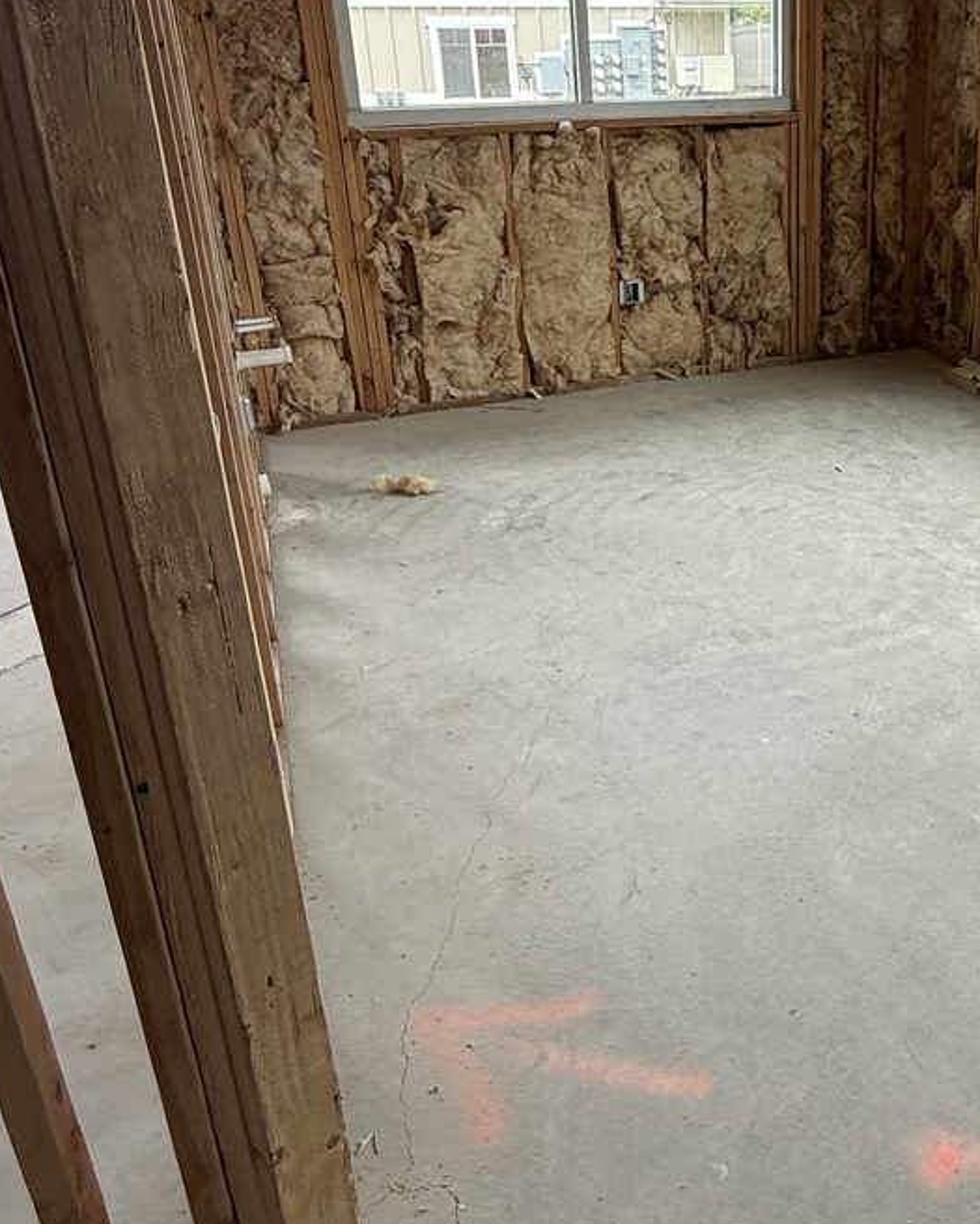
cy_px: 457
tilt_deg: -20.5
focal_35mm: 32
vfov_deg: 55.0
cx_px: 788
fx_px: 1160
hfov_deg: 43.6
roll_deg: -1.2
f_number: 2.2
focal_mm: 2.22
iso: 64
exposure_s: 1/209
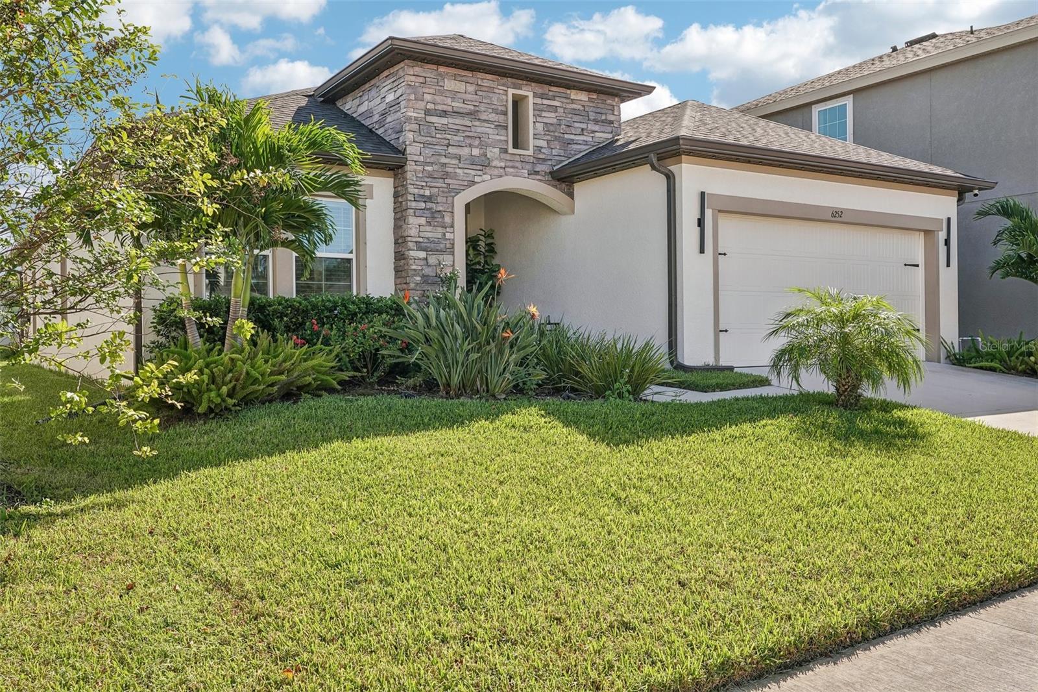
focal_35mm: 31
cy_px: 346
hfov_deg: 60.3
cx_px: 519
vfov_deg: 42.3
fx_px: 894
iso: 400
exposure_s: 1/400
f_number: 8
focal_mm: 31
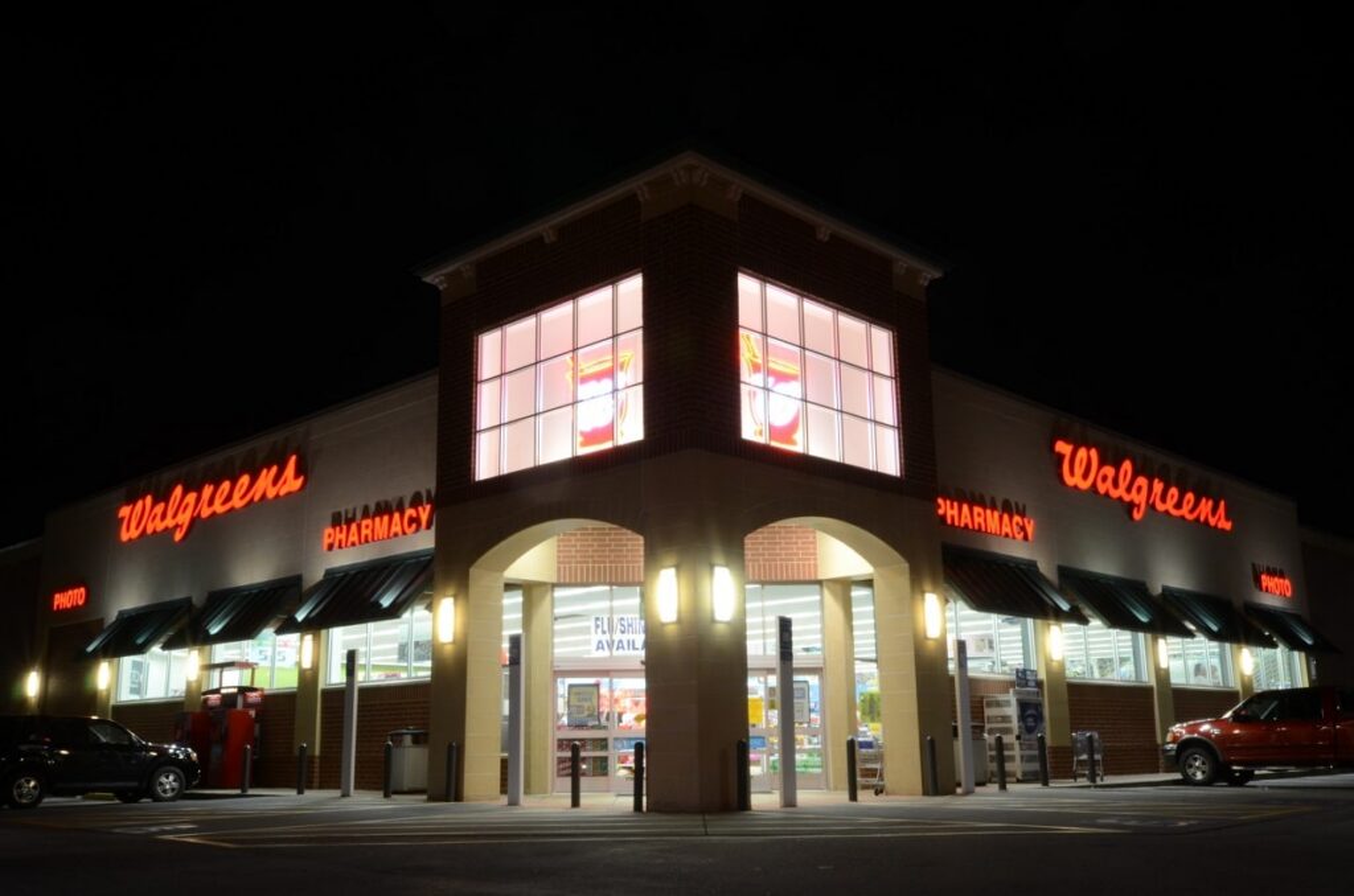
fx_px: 1238
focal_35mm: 33
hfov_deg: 57.3
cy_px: 448
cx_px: 677
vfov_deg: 39.8
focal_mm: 22
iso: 400
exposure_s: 4
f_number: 29
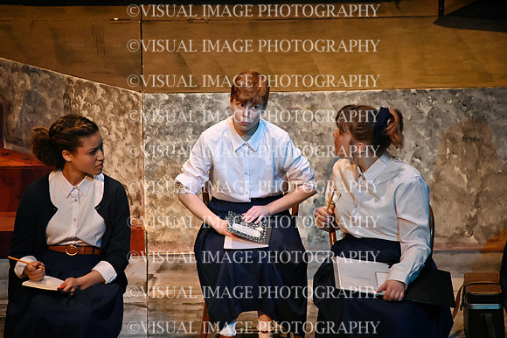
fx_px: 7037
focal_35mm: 500
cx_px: 254
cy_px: 169
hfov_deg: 4.1
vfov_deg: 2.7
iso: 10000
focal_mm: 500
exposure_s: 1/200
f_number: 6.3
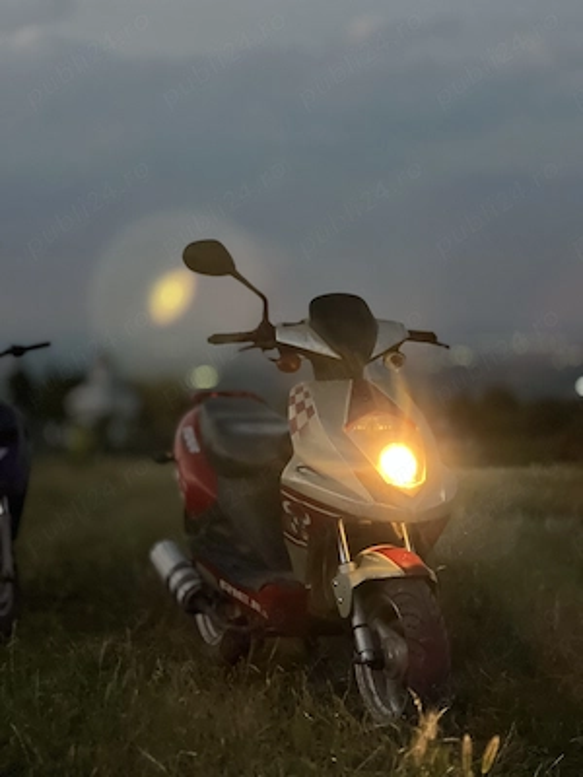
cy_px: 388
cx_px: 292
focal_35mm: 77
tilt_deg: -1.3
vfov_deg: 25.3
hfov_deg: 19.1
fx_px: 1729
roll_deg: +1.8
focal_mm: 9
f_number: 2.8
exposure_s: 1/15
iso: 1000
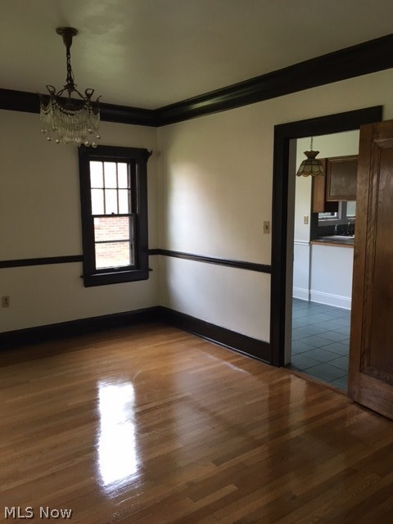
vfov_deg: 61.7
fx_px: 439
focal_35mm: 29
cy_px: 262
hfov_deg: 48.2
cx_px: 196
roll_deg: -0.8
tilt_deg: -9.6
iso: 64
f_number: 2.2
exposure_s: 1/30
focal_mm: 4.15
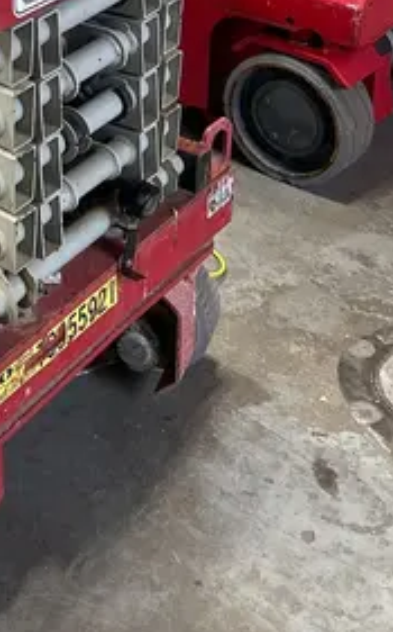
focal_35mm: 72
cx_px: -139
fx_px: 1237
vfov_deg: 25.5
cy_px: -138
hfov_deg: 16.9
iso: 200
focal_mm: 5.7
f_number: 1.5
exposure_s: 1/60
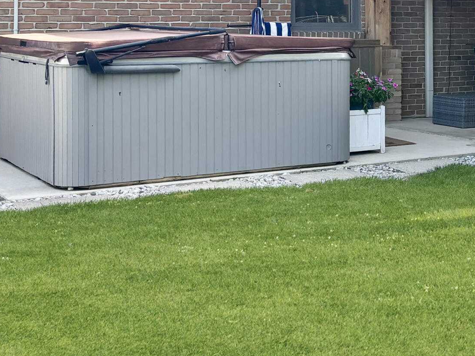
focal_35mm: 71
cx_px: 560
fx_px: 974
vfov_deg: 20.7
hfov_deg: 24.9
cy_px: 135
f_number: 1.6
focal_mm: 5.96
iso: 50
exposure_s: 1/446
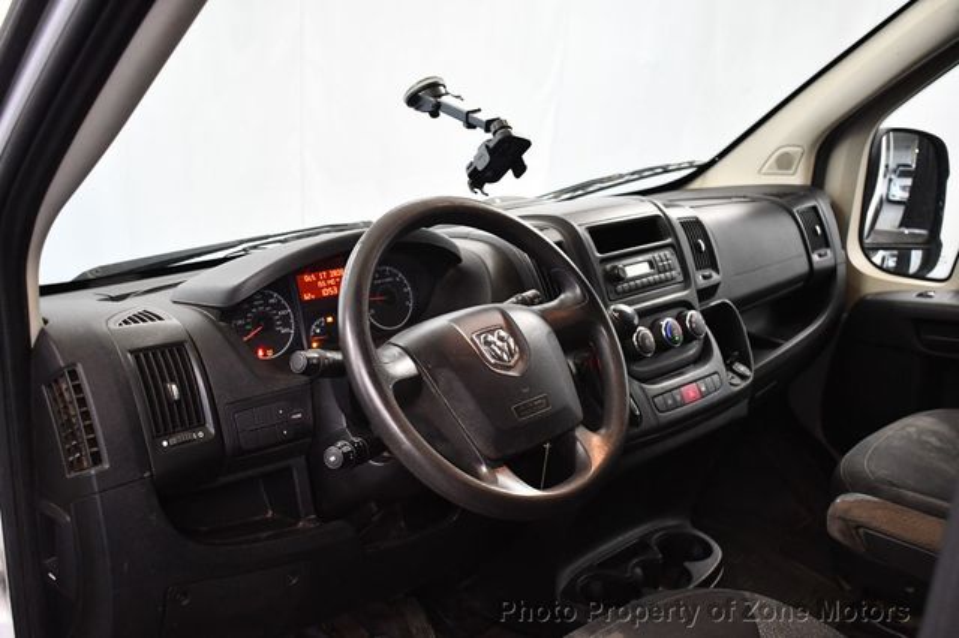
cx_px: 480
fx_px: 985
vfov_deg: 35.9
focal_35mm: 37
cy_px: 319
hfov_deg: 51.9
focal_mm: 25
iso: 3200
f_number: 4
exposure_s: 1/100
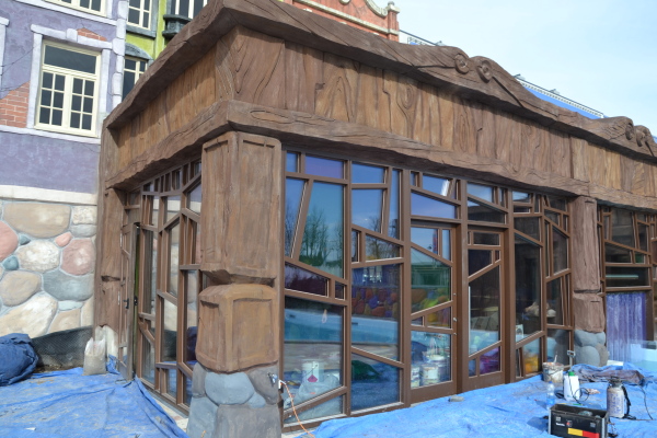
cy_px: 219
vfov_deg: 47.9
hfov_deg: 67.4
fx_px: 493
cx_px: 328
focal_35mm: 27
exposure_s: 1/200
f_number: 7.1
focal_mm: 18
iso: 100
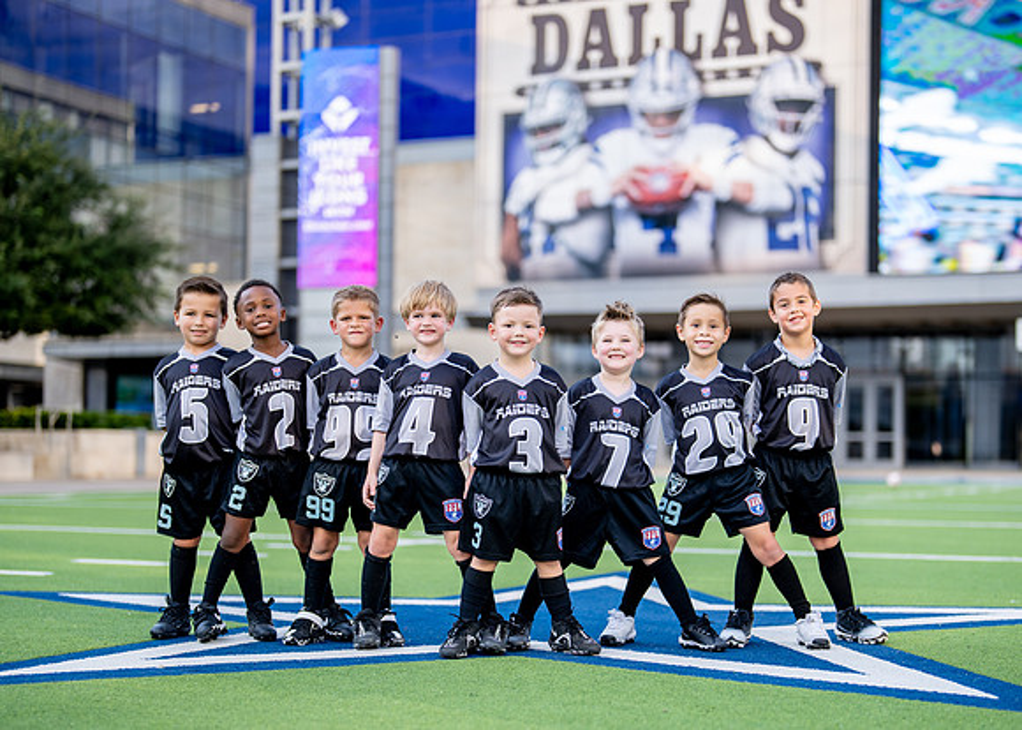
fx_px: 1863
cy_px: 445
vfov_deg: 22.1
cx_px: 565
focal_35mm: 64
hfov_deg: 30.7
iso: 100
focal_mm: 50
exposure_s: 1/1250
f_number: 1.2
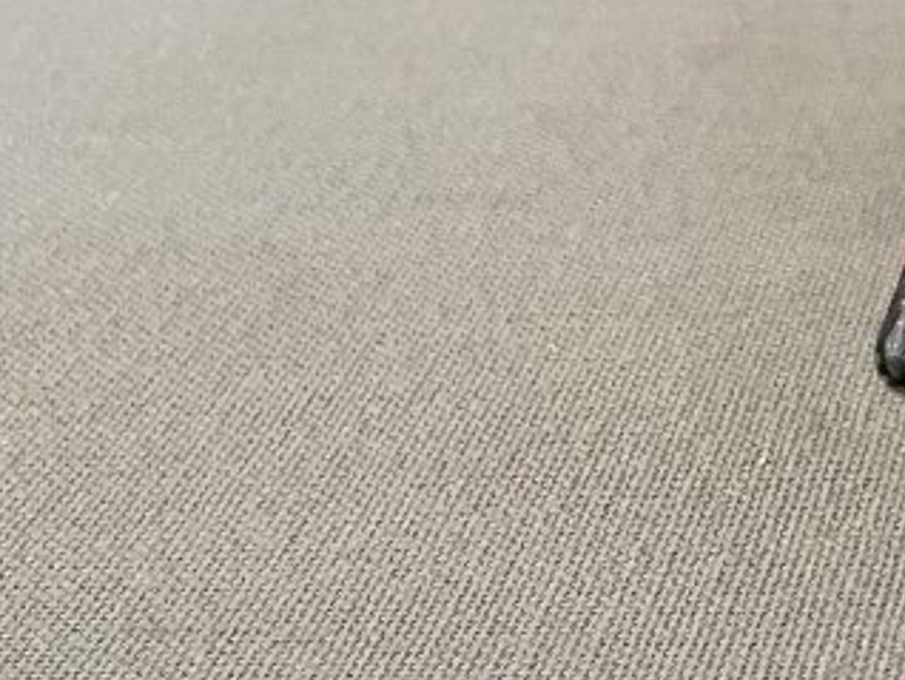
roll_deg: -0.1
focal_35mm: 98
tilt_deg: -20.7
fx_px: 2564
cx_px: 1315
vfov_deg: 14.3
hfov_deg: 18.1
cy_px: -259
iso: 400
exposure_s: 1/60
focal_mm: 4.2
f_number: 1.6
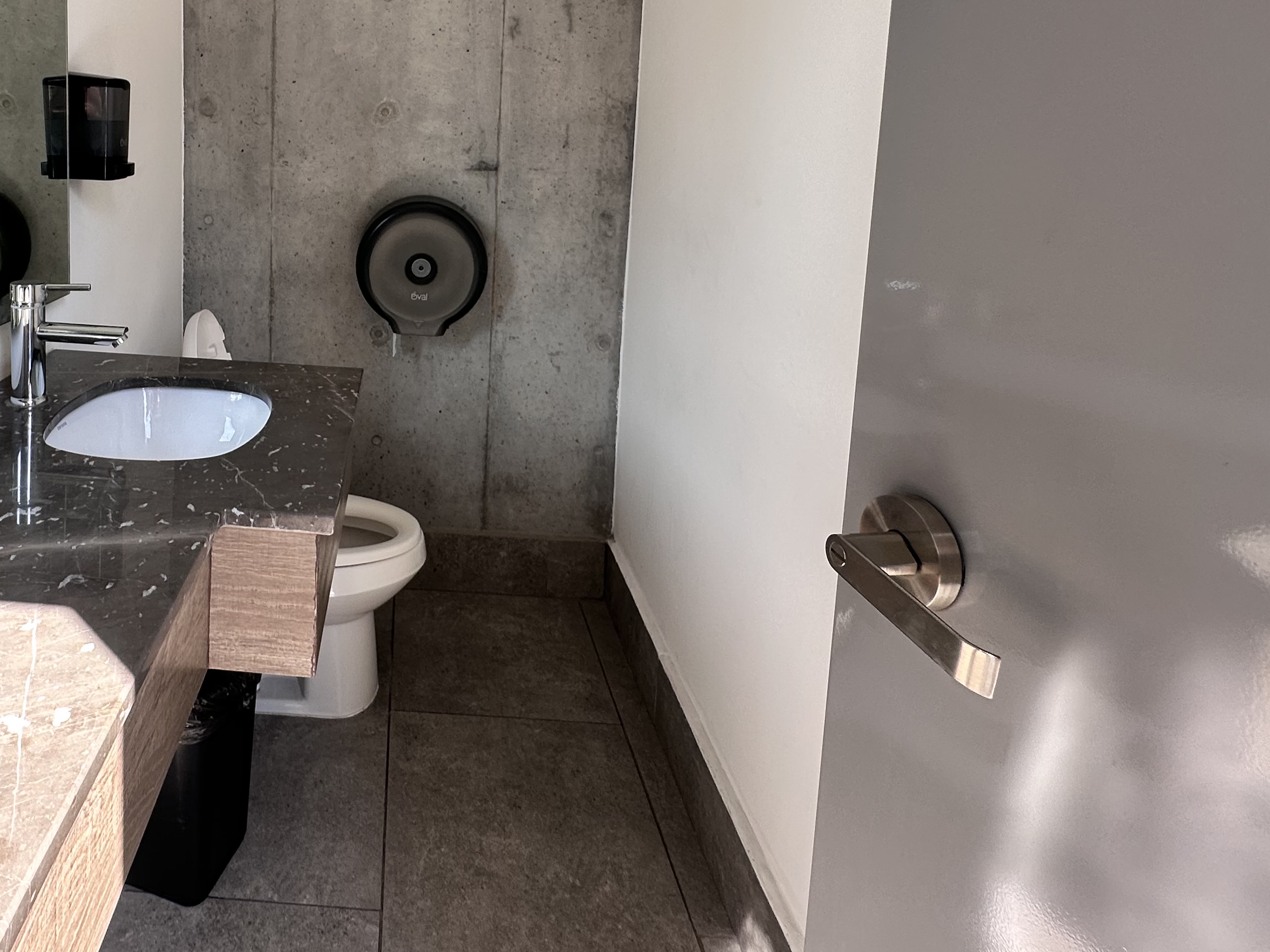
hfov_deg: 67.8
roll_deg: -1.7
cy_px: 230
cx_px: 347
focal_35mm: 24
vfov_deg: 54.0
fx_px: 881
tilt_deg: -5.4
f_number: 2.2
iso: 50
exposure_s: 1/99
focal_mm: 2.22
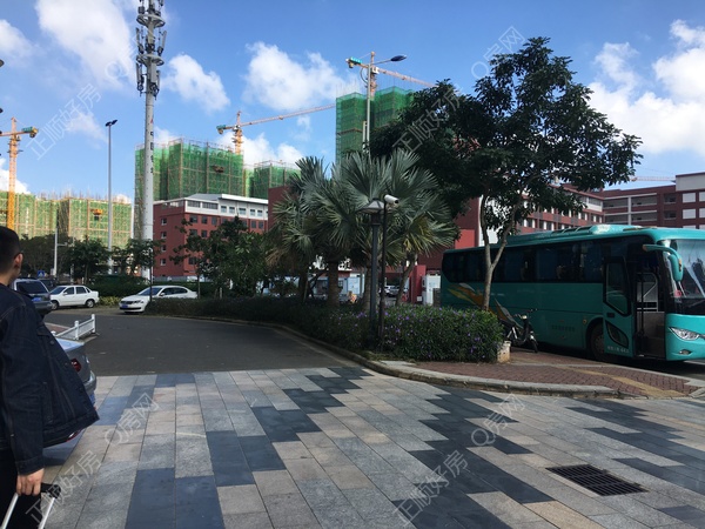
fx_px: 591
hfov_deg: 61.7
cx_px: 352
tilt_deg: +1.1
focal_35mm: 29
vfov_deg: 48.2
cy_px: 264
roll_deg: -0.1
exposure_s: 1/1026
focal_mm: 4.15
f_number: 2.2
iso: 25
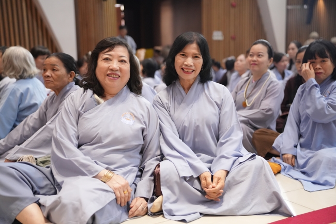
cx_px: 168
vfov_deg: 30.5
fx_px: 411
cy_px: 112
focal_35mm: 44
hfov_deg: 44.5
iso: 5000
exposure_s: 1/800
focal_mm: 44
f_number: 2.2
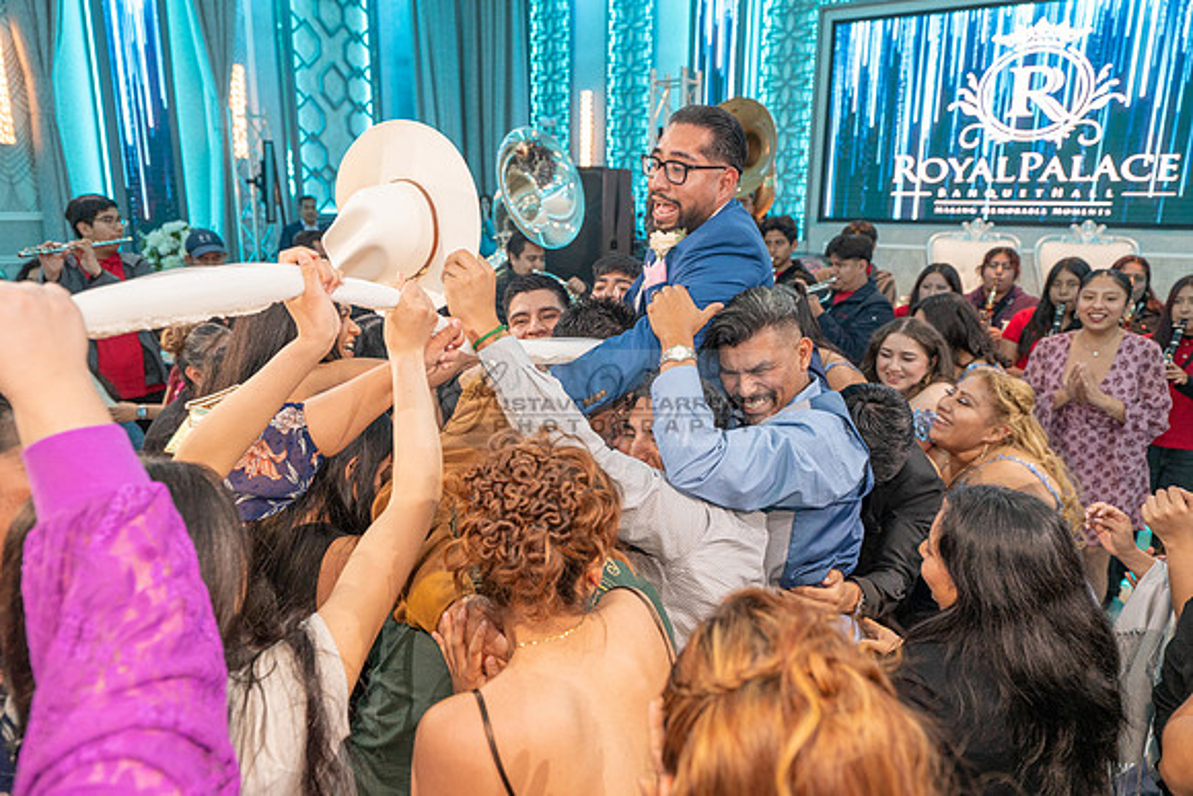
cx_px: 596
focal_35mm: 24
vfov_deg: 53.2
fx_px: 795
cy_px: 398
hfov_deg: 73.7
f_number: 3.5
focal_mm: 24
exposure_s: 1/200
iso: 1000
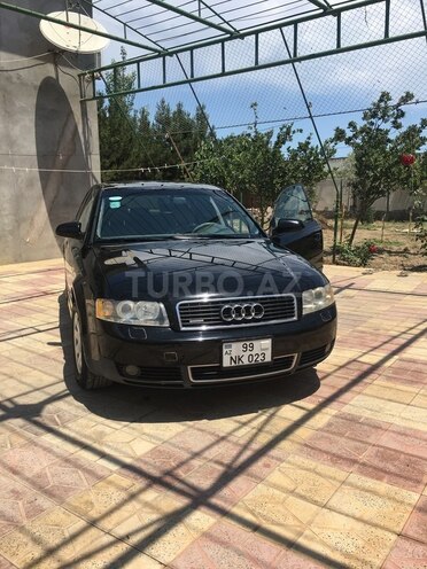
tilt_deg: -10.4
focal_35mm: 29
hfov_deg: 48.2
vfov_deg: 61.7
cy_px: 284
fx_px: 477
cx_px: 214
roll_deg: -0.6
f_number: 2.2
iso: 25
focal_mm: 4.15
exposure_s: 1/1570
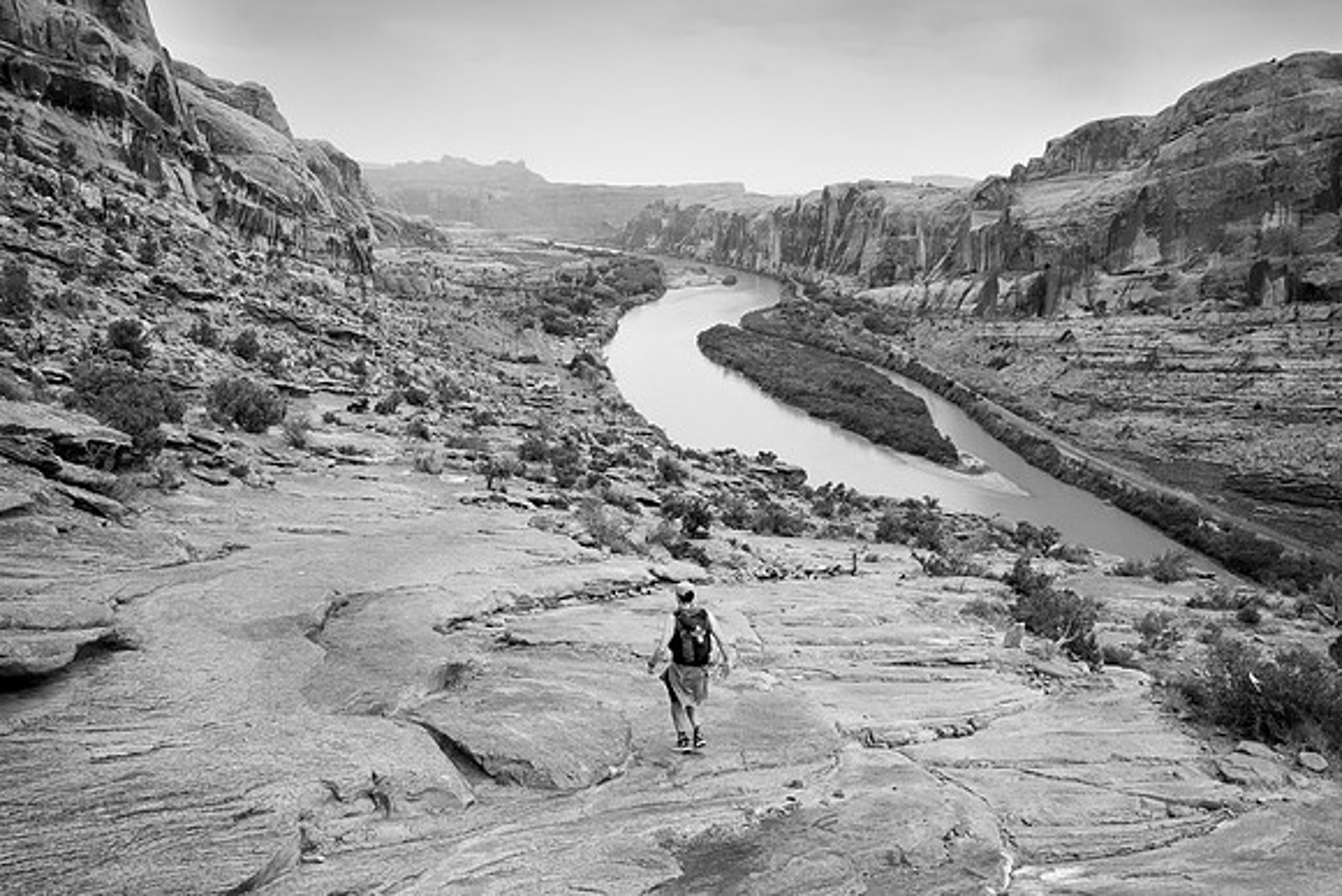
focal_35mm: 28
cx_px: 657
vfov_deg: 46.1
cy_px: 385
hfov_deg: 65.2
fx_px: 1050
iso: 2500
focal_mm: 24
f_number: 8
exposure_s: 1/400
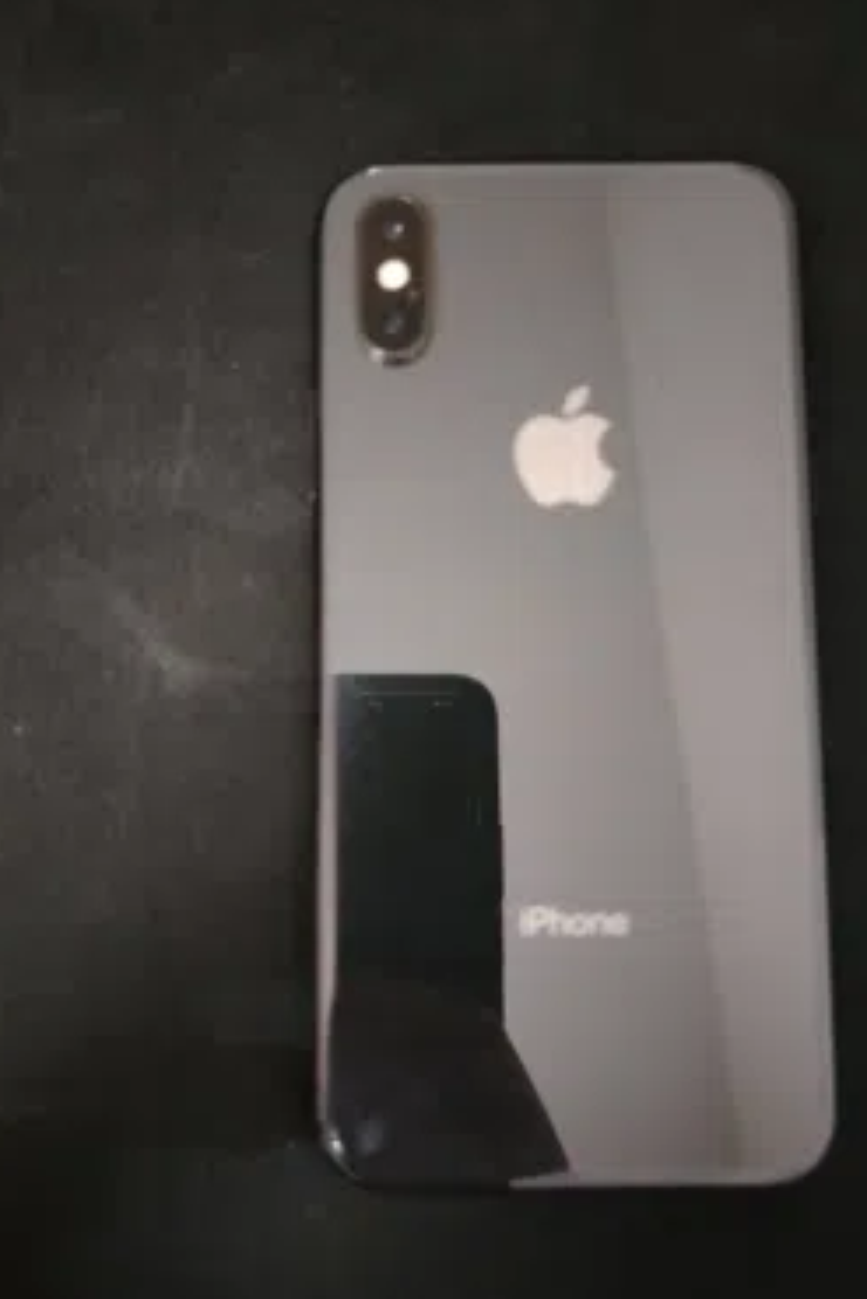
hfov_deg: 48.0
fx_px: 974
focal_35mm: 27
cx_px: 432
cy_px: 642
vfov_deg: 67.4
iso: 8960
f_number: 1.75
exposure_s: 1/20
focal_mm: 5.25
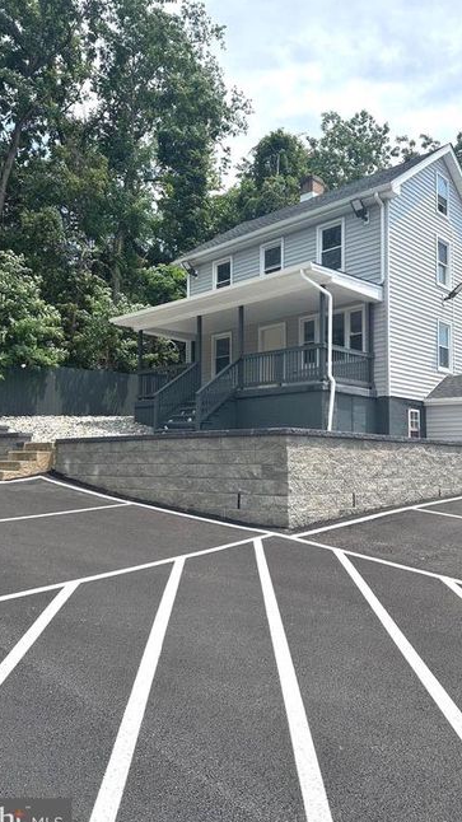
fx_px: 588
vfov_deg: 69.9
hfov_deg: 42.8
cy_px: 419
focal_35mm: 27
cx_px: 252
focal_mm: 6.86
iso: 80
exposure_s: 1/4184
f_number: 1.78
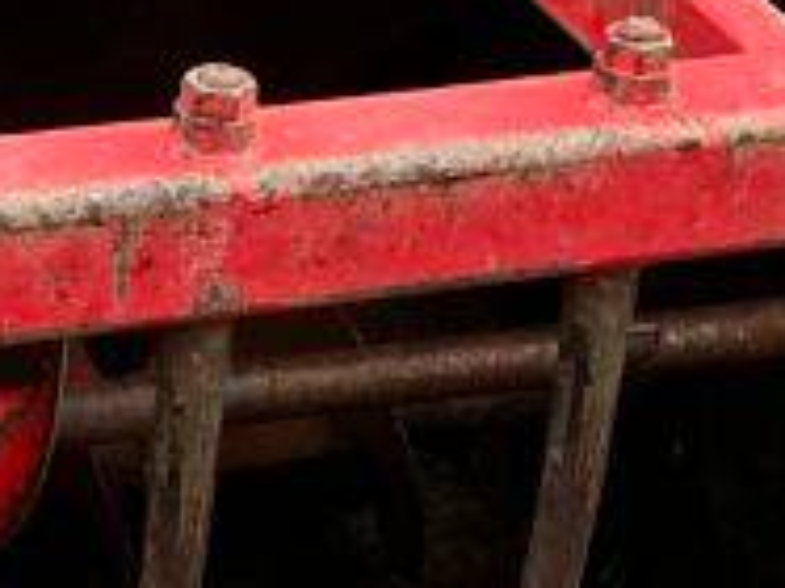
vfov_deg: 7.7
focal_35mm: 192
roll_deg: +3.6
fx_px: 4351
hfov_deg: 10.3
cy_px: 622
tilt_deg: -15.0
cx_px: 88
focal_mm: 3.99
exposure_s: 1/91
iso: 80
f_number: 1.8
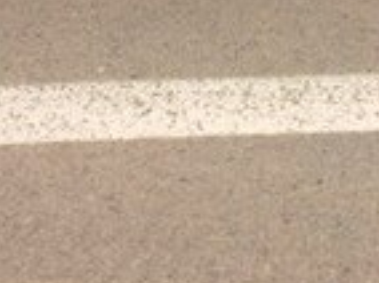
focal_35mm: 135
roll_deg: -0.2
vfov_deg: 9.9
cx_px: 280
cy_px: -343
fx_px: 1476
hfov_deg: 14.6
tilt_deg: -15.5
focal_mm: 4.15
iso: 32
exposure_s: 1/133
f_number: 2.2
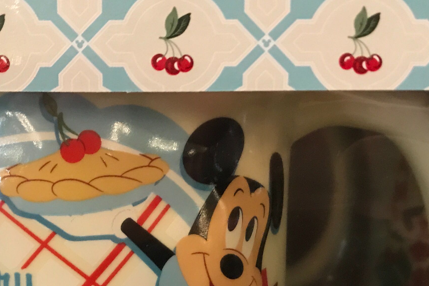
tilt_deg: -14.3
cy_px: 296
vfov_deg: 19.4
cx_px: 153
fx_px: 810
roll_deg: -0.5
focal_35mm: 68
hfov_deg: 29.5
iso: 80
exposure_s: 1/15
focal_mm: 3.99
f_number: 1.8
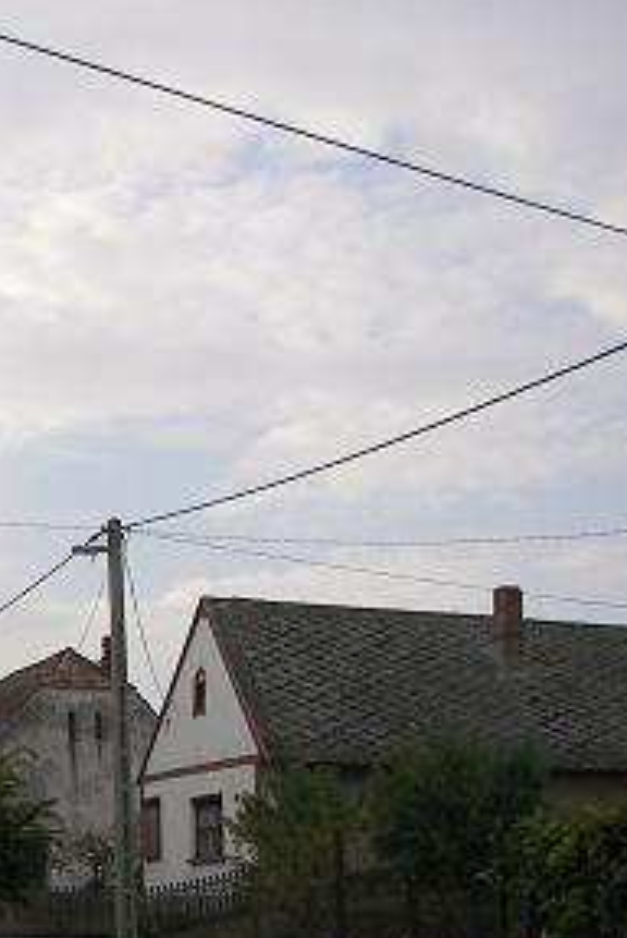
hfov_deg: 18.5
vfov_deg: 28.2
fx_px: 1850
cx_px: -54
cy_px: 655
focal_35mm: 71
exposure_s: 1/500
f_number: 2.8
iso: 50
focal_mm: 6
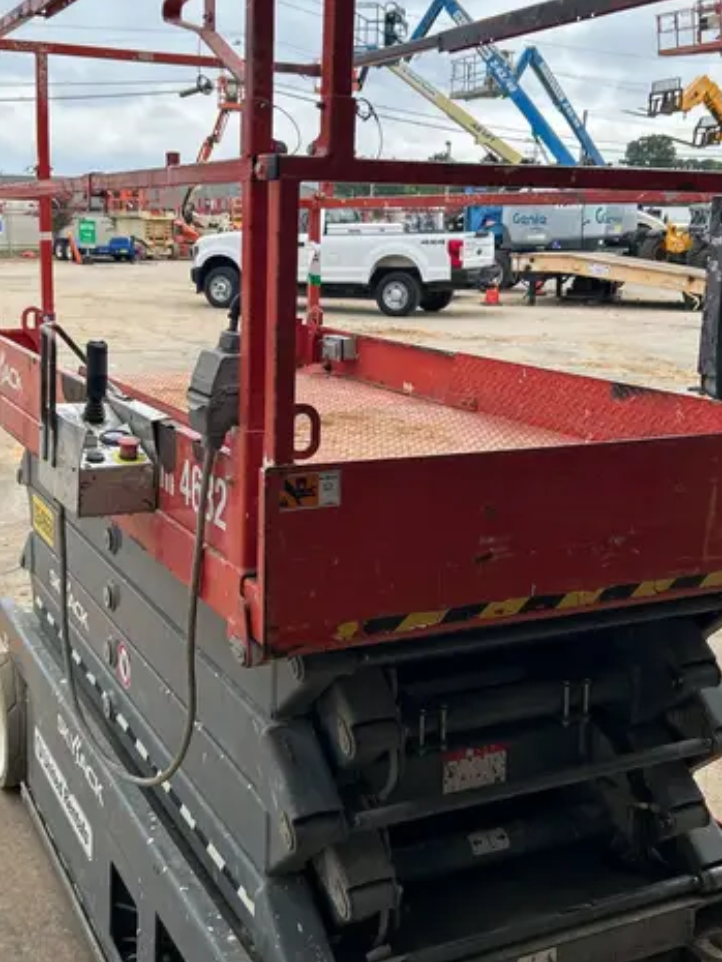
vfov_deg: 45.7
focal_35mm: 41
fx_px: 1140
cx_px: 302
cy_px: 427
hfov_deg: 35.1
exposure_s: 1/2083
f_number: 1.5
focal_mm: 5.7
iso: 50
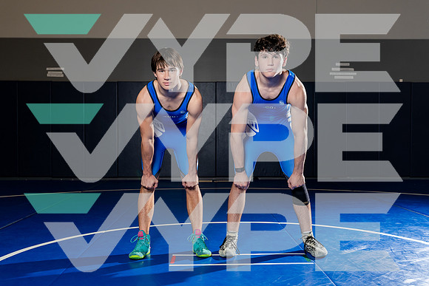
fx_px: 476
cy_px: 143
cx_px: 214
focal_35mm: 40
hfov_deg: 48.5
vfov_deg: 33.4
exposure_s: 1/250
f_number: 5.6
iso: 640
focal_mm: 39
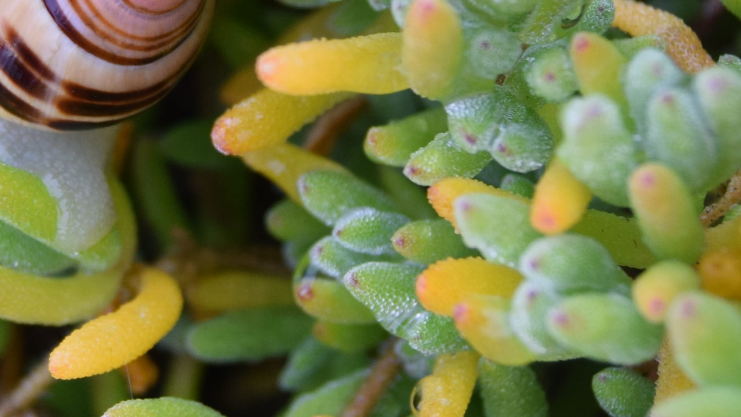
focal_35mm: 170
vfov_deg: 7.1
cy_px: -27
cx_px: 126
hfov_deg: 12.6
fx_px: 3340
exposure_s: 1/125
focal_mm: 34
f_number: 5.6
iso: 500
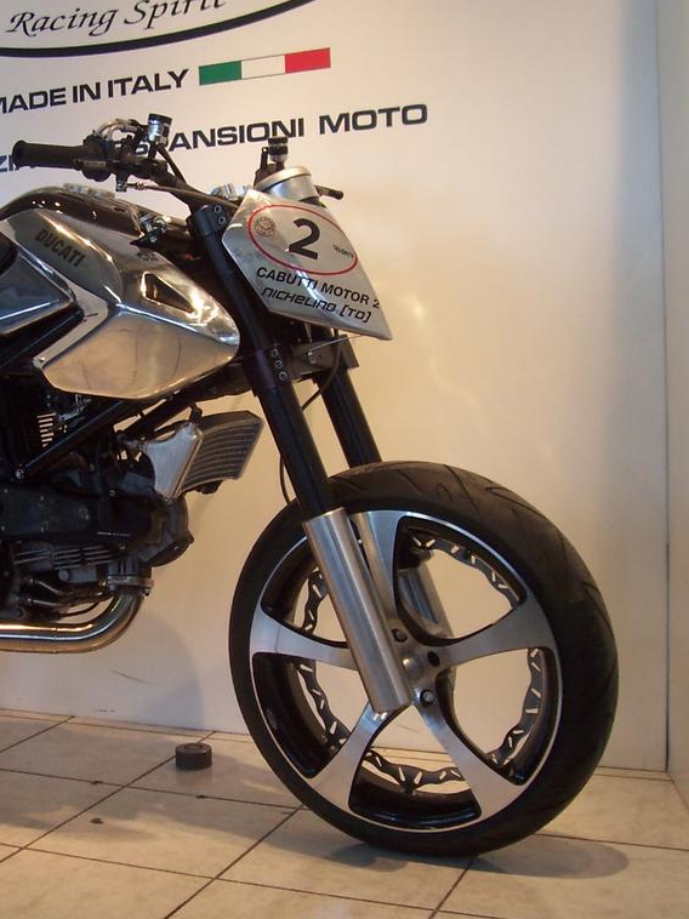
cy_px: 463
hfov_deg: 28.4
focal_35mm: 50
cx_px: 127
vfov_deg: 38.2
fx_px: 1328
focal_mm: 5.6
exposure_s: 1/45
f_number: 2.8
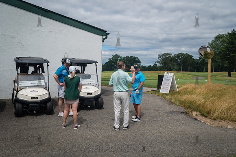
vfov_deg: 37.9
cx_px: 118
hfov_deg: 54.4
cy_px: 78
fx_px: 229
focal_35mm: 35
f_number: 4.5
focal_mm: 35
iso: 200
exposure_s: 1/2500
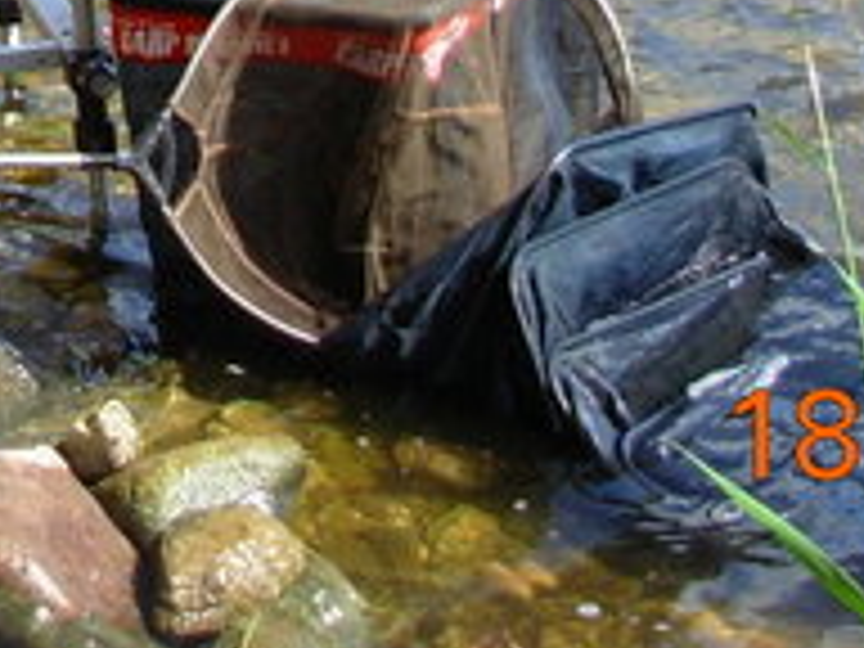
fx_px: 3944
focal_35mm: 158
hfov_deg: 12.1
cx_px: -292
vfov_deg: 8.9
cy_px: -630
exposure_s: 1/497
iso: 50
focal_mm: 6.3
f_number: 2.9
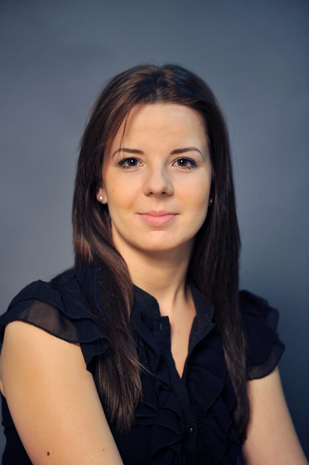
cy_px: 232
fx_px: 1353
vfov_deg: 19.5
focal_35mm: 105
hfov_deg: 13.0
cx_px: 154
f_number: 3
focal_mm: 105
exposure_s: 1/40
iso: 1250
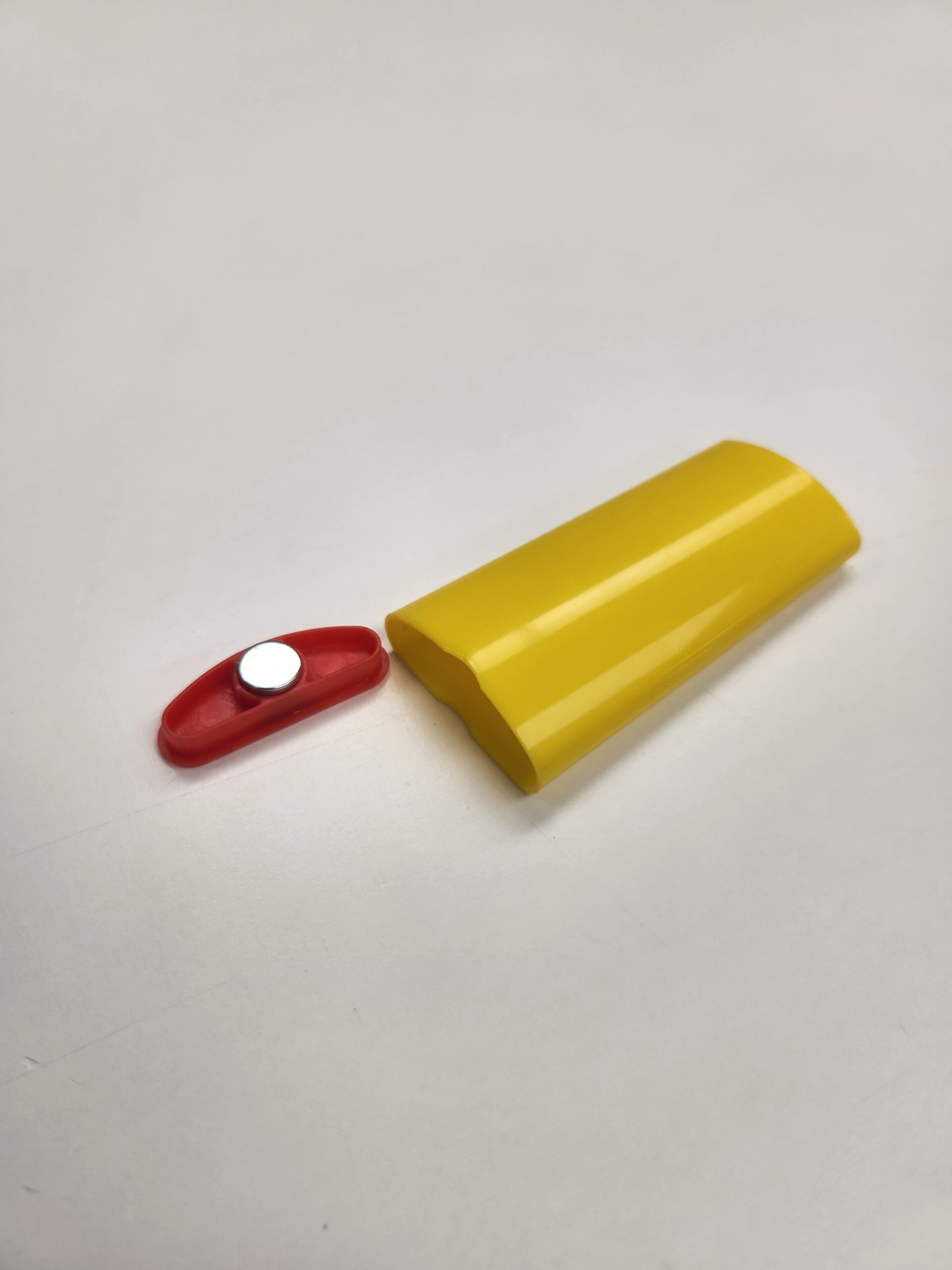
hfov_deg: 58.9
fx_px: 843
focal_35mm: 23
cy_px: 635
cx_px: 476
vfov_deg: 73.9
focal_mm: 5.4
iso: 20
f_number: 1.8
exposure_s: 1/180
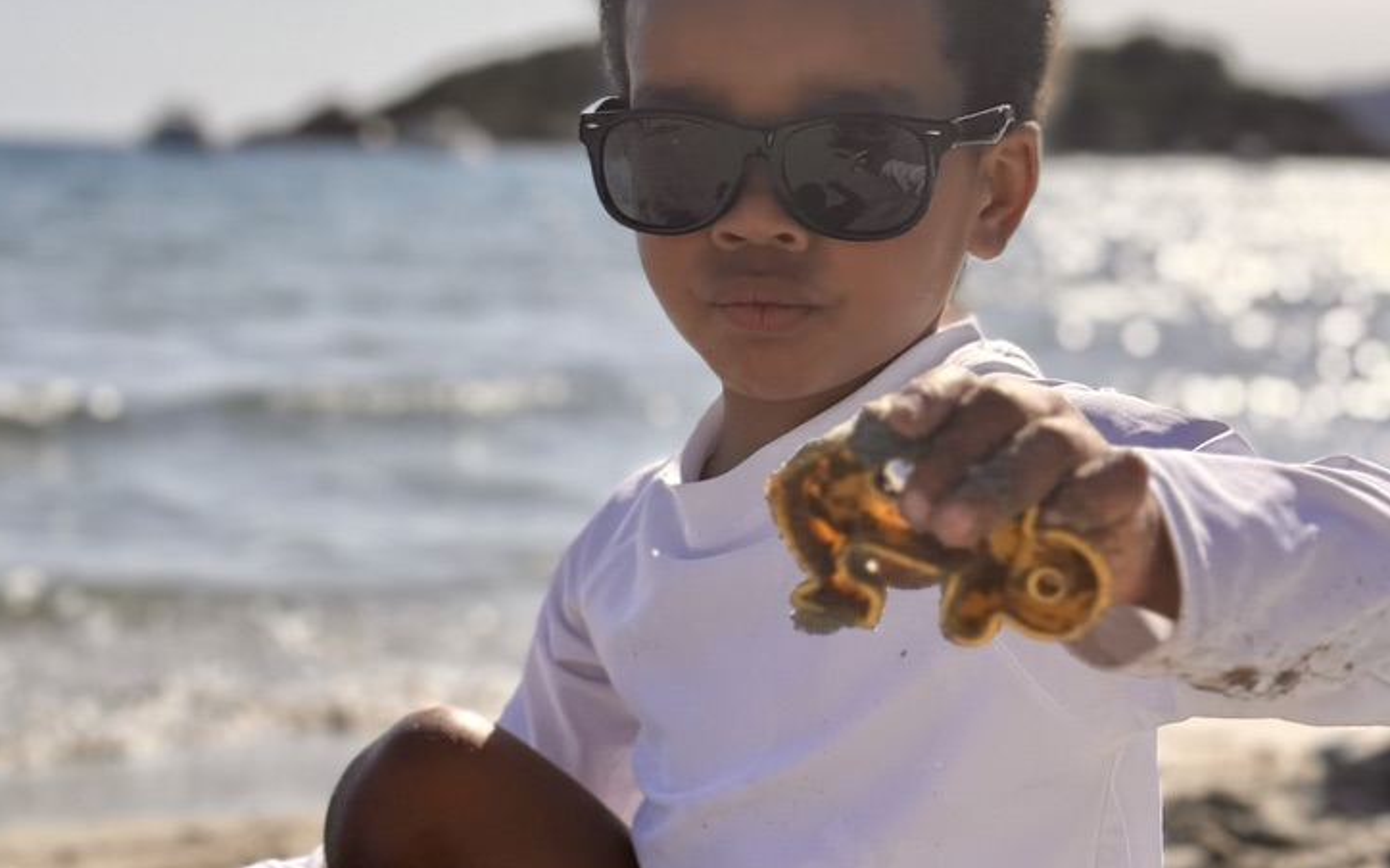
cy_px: 453
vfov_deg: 18.1
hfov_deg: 28.6
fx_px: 2727
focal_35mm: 72
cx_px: 655
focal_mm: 6.76
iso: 80
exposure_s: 1/7874
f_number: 1.78
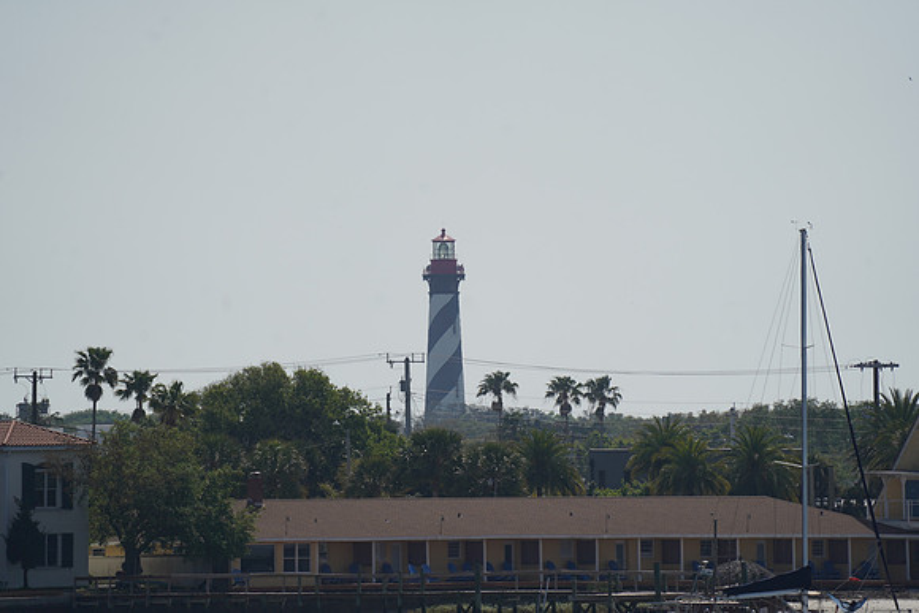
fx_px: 15320
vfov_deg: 2.3
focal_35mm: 600
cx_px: 460
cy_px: 306
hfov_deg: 3.4
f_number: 6.3
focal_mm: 600
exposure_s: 1/2000
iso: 200
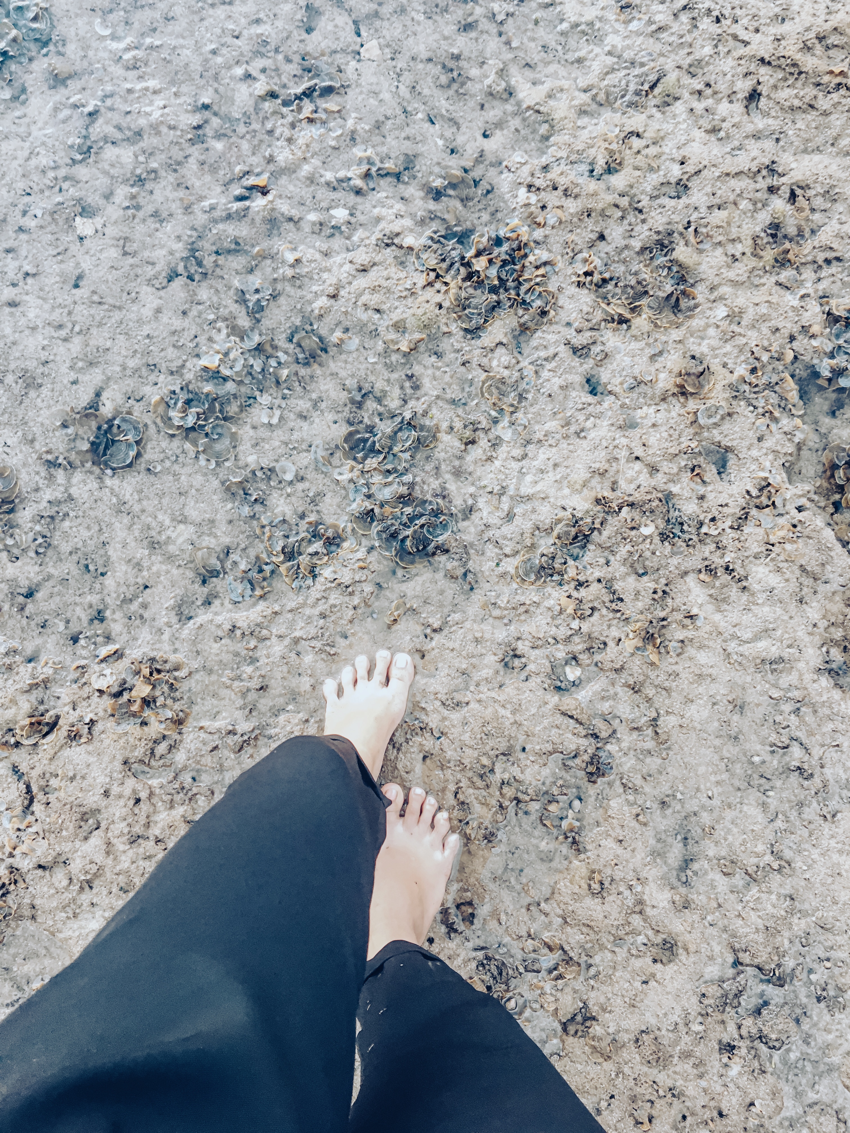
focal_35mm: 29
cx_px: 425
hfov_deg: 48.2
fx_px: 949
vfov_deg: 61.7
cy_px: 566
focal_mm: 4.15
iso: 32
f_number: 2.2
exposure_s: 1/30
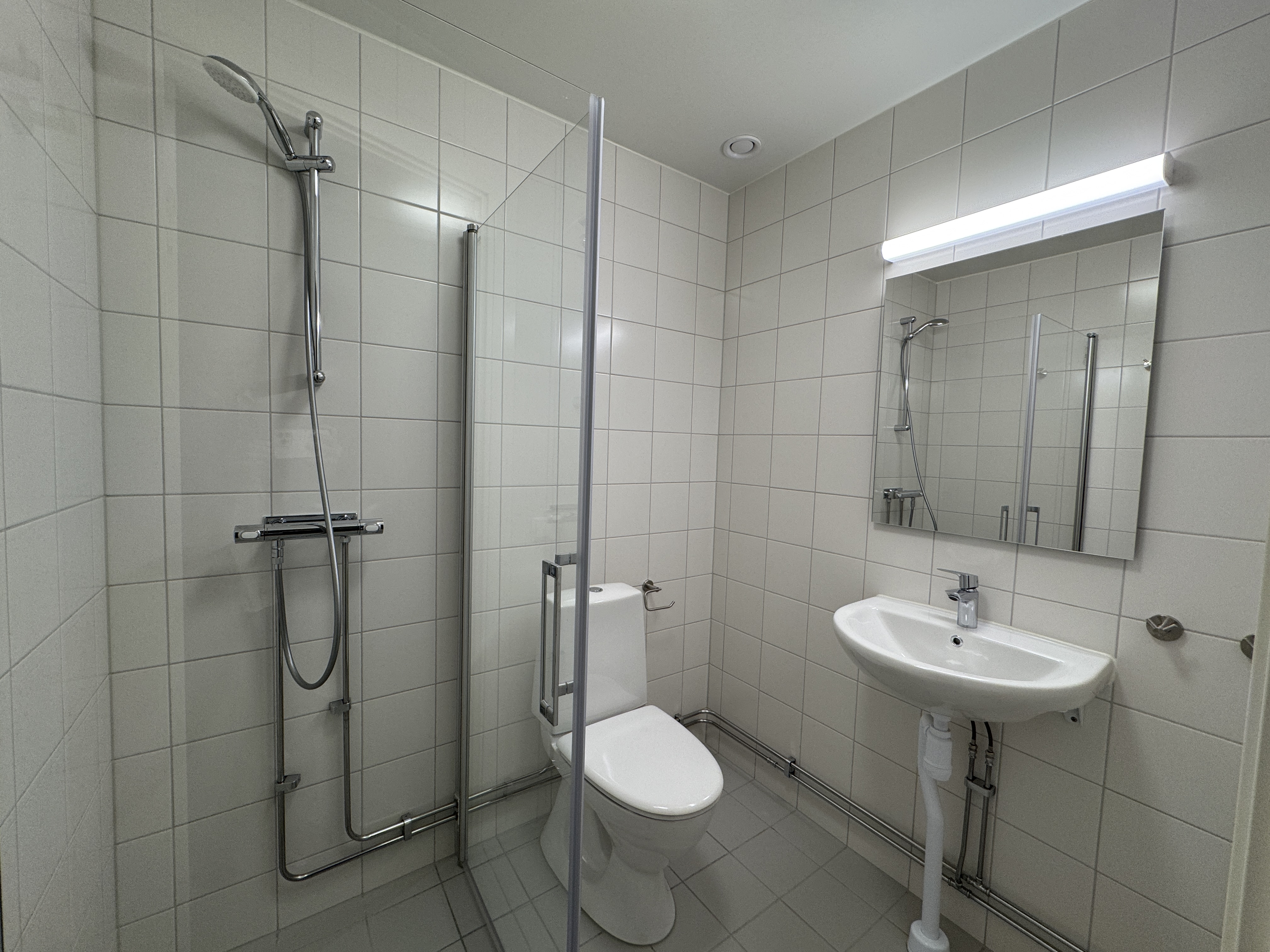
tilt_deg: -2.7
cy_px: 476
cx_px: 635
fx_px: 514
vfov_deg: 85.7
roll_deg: -1.9
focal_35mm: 14
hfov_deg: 102.1
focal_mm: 2.22
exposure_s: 1/100
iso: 100
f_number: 2.2
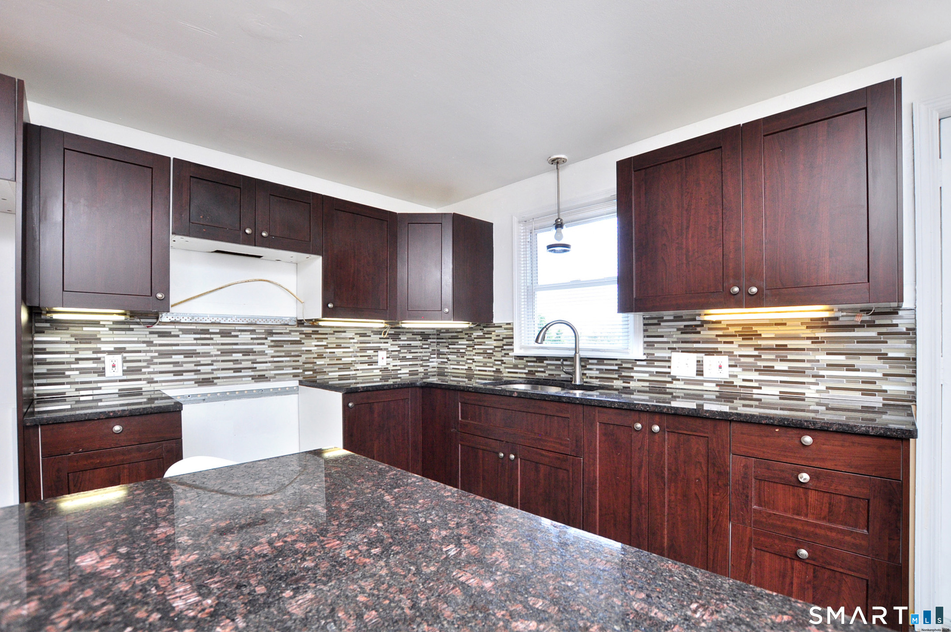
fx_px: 396
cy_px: 316
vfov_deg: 77.2
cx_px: 476
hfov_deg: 100.5
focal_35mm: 15
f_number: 5
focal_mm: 10
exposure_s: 1/125
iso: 500
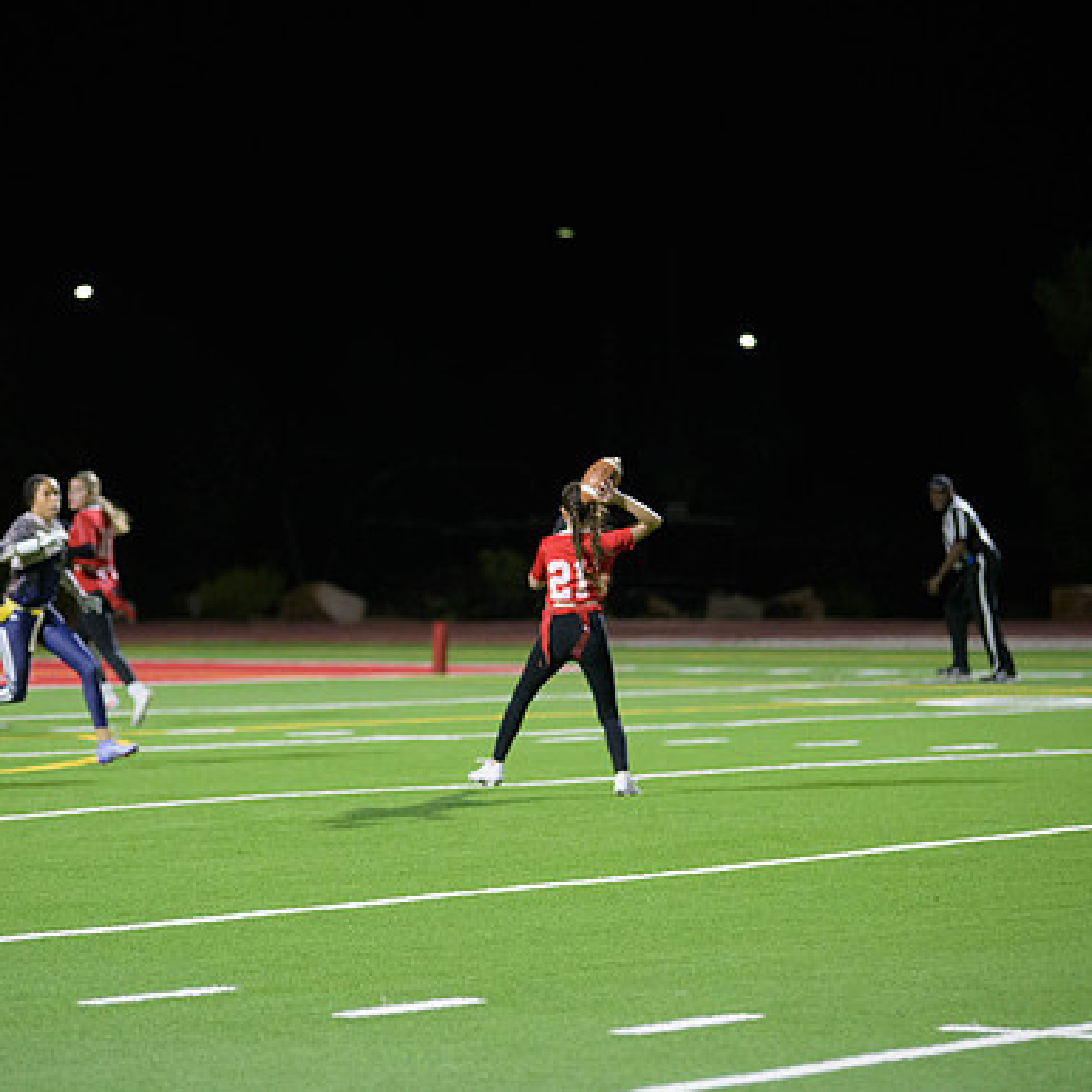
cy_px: 546
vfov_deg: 10.1
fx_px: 6174
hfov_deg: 10.1
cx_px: 445
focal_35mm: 173
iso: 4500
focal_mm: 135
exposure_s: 1/640
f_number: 2.8
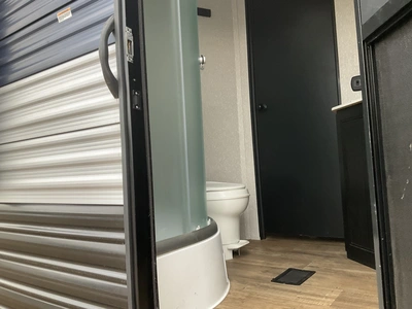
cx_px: 206
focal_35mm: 29
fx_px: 345
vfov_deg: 48.2
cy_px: 154
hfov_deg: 61.7
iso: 64
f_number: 1.8
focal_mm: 3
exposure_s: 1/112
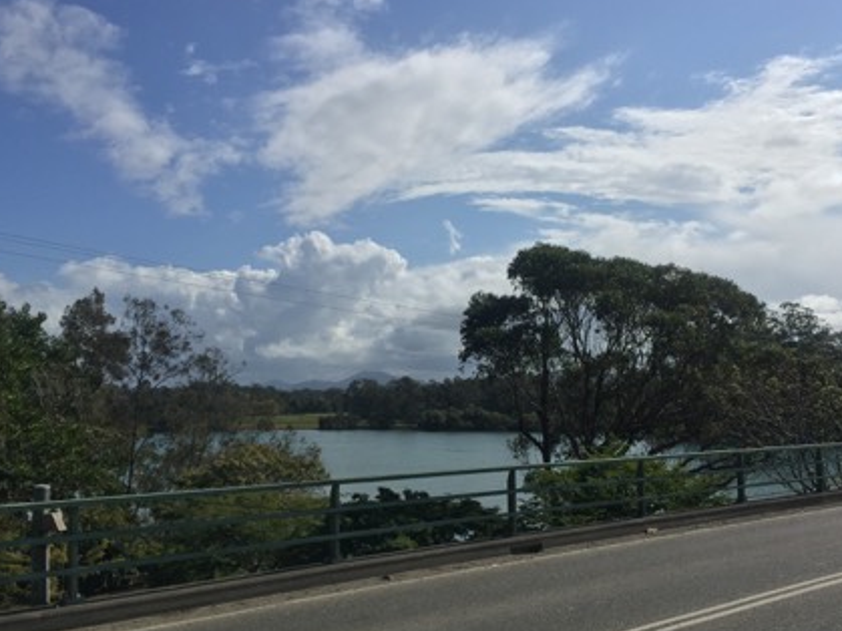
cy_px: 354
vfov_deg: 39.6
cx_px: 490
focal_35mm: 36
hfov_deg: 51.1
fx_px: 875
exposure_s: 1/4950
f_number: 2.2
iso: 32
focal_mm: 4.15
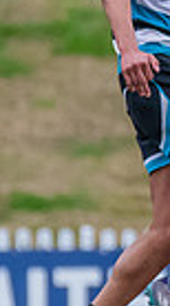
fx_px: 22964
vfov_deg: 0.8
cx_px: 419
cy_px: 75
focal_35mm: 2848
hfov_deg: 0.4
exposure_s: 1/2000
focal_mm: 400
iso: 2800
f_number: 6
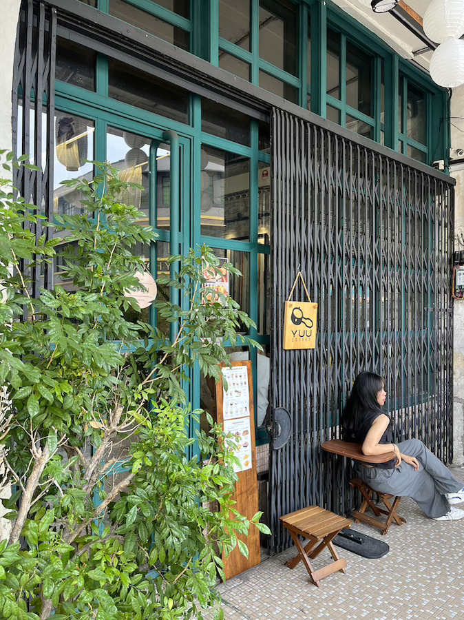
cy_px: 310
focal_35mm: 26
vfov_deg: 67.3
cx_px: 232
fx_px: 465
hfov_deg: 53.0
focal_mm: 5.1
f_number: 1.6
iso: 80
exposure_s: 1/122
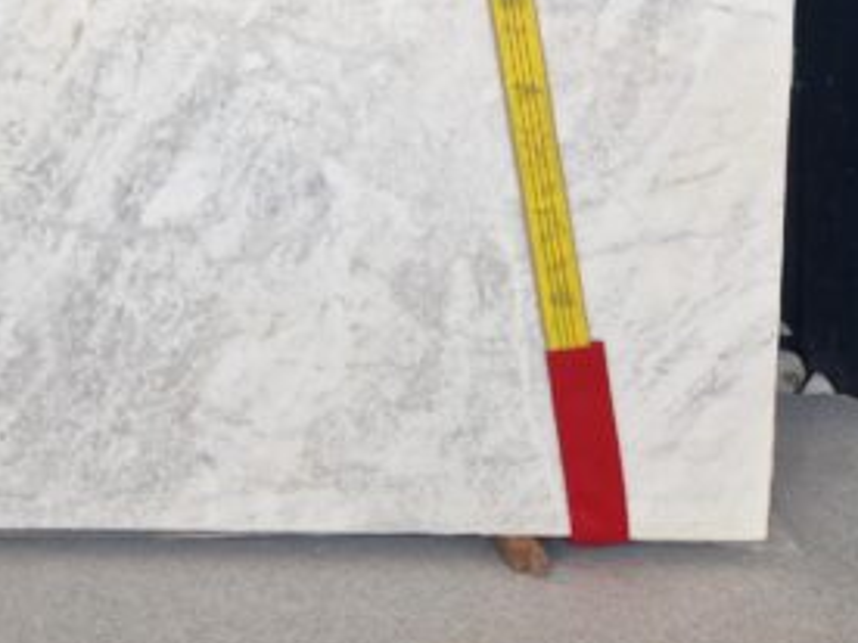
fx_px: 1239
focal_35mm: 50
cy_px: -3
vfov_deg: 27.4
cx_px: -16
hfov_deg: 34.5
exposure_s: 1/182
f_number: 1.8
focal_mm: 5.4
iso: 50
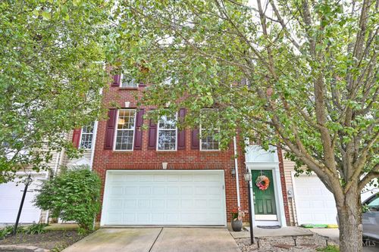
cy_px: 126
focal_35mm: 22
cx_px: 190
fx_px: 226
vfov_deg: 58.3
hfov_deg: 79.9
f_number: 4
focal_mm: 21.5
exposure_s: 1/250
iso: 400
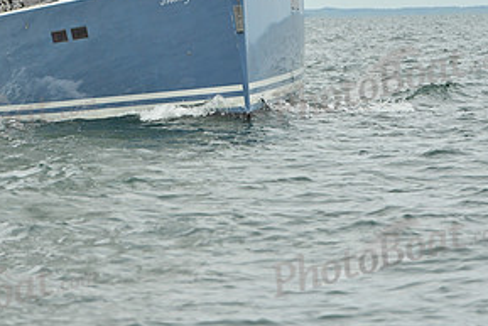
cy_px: 18
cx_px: 186
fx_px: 5438
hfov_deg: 5.1
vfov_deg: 3.4
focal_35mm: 401
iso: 320
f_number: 11
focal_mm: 200
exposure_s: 1/1000
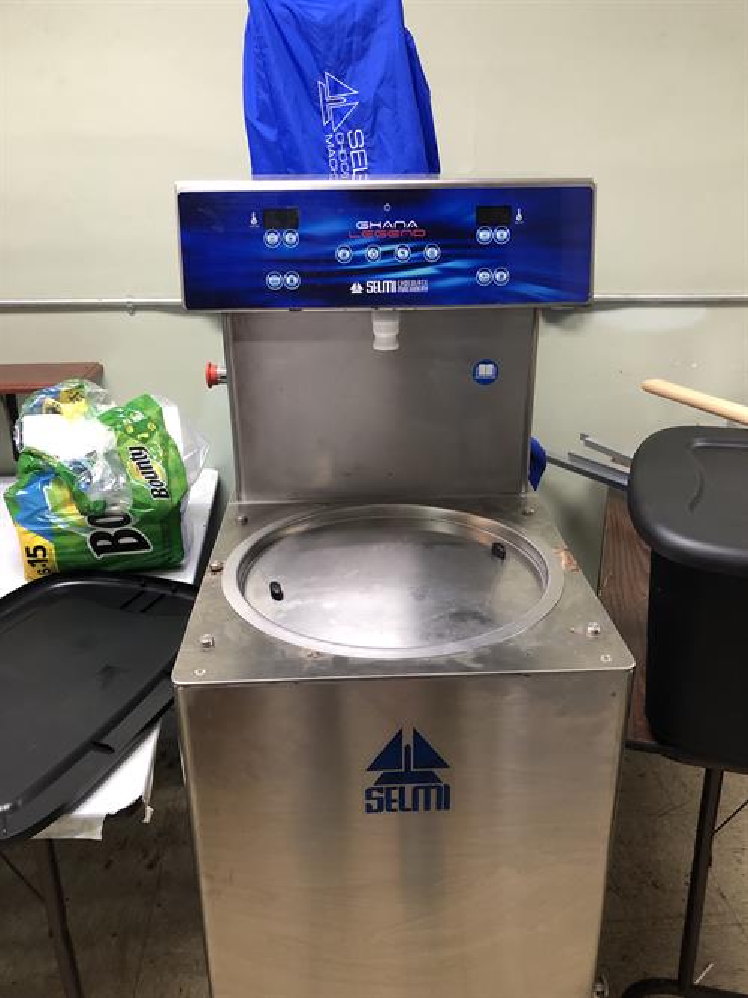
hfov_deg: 49.7
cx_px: 374
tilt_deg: -21.5
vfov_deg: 63.5
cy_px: 499
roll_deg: +0.6
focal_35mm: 28
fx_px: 807
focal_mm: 3.99
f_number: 1.8
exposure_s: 1/15
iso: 50
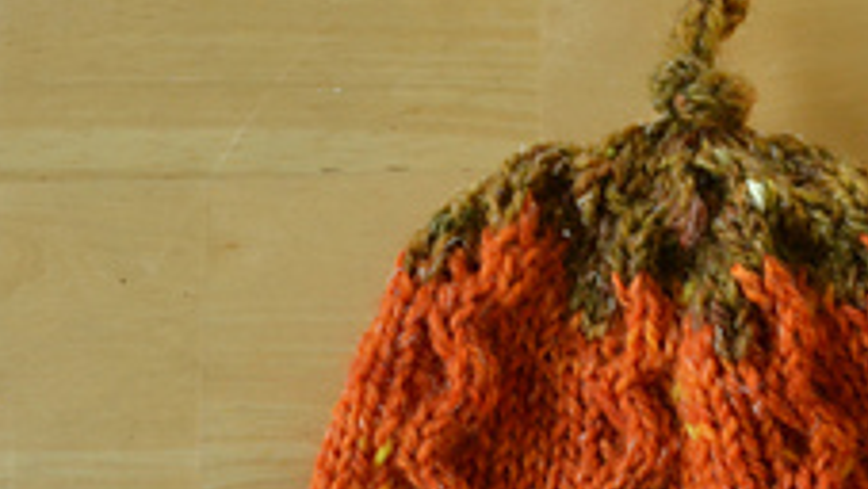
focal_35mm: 90
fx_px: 2073
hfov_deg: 22.7
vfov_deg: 13.4
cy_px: 434
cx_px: 876
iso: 1600
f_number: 13
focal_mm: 26
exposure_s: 1/13
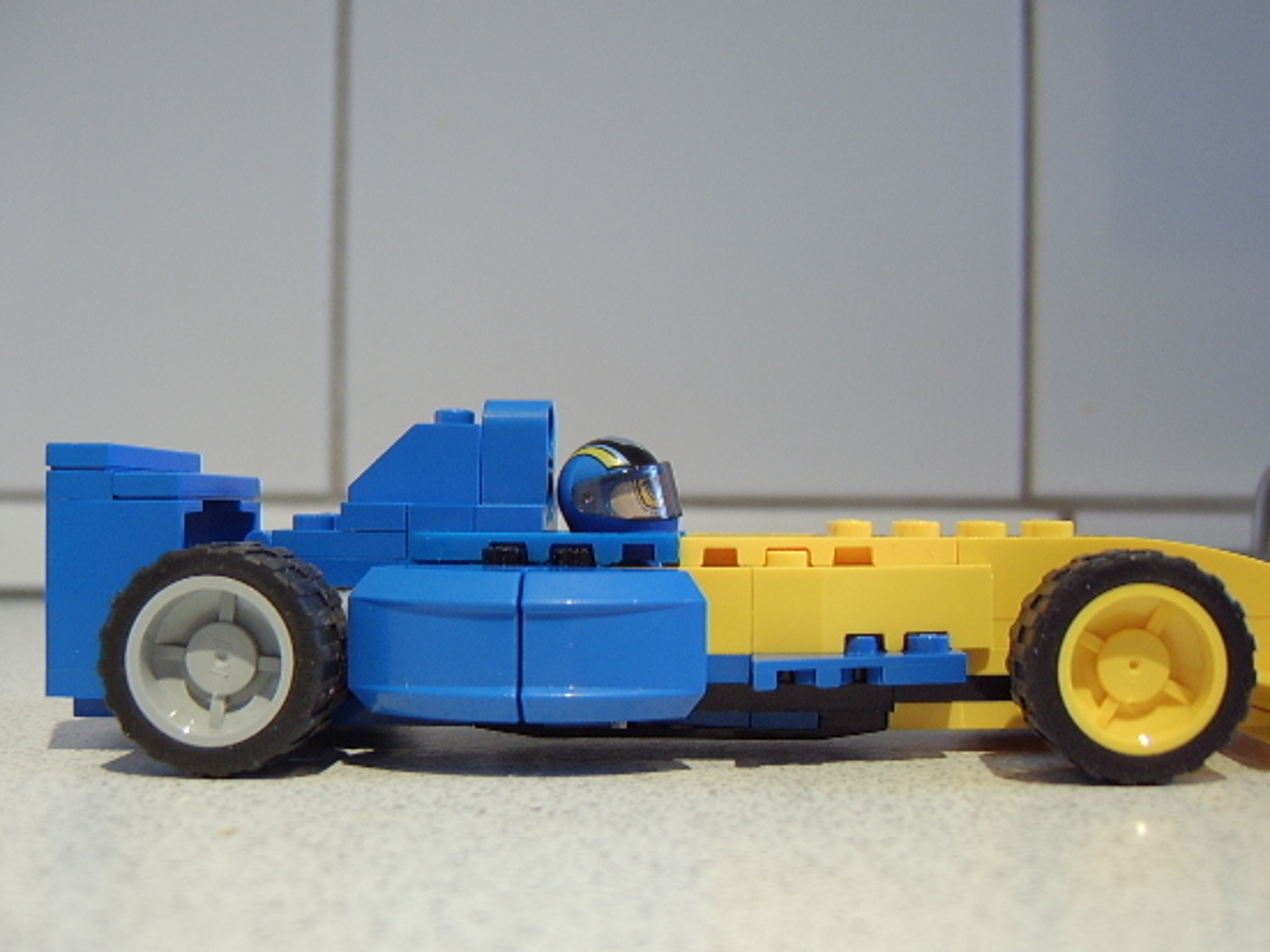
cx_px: 717
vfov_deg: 39.6
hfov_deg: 51.2
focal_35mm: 36
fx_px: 1320
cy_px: 509
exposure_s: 1/12
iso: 100
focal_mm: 8.13
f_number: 2.7
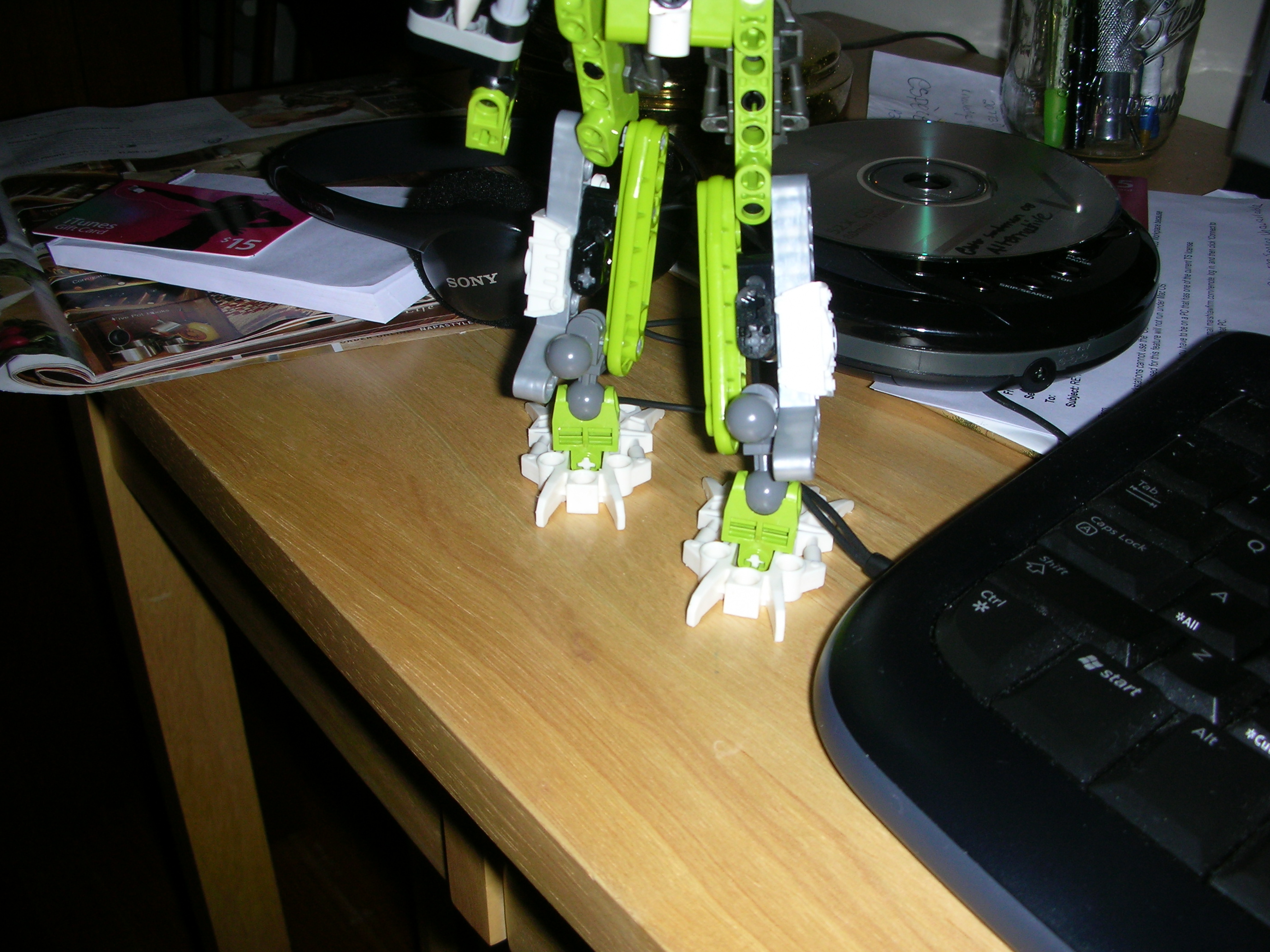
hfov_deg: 52.6
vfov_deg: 40.7
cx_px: 635
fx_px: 1284
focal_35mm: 35
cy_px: 476
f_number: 3
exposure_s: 1/60.1
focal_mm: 5.8
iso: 50
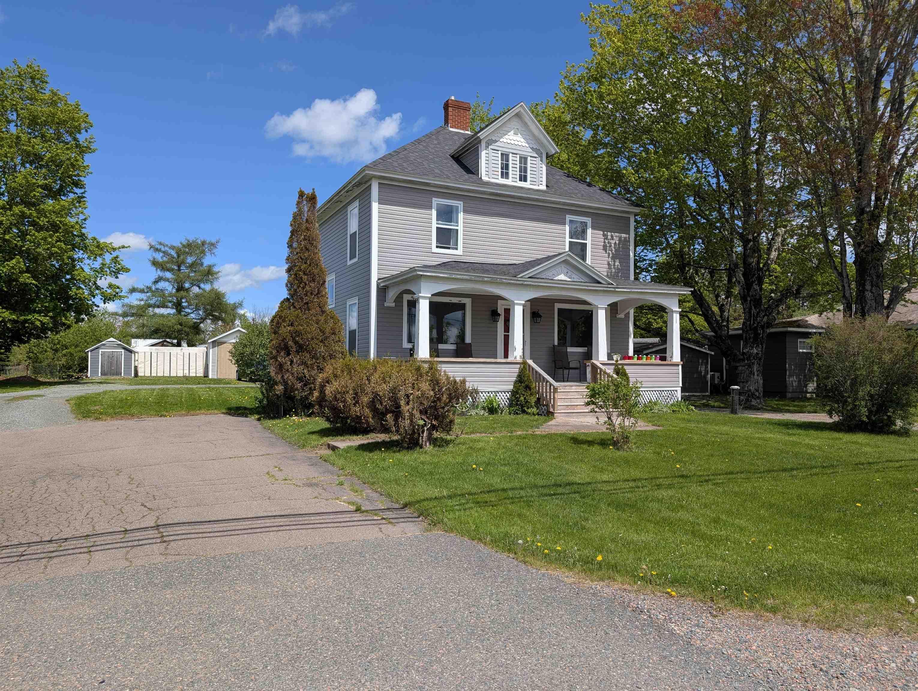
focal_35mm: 24
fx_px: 637
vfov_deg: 56.9
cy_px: 346
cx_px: 459
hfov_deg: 71.5
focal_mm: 6.9
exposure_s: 1/1418
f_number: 1.68
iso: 20
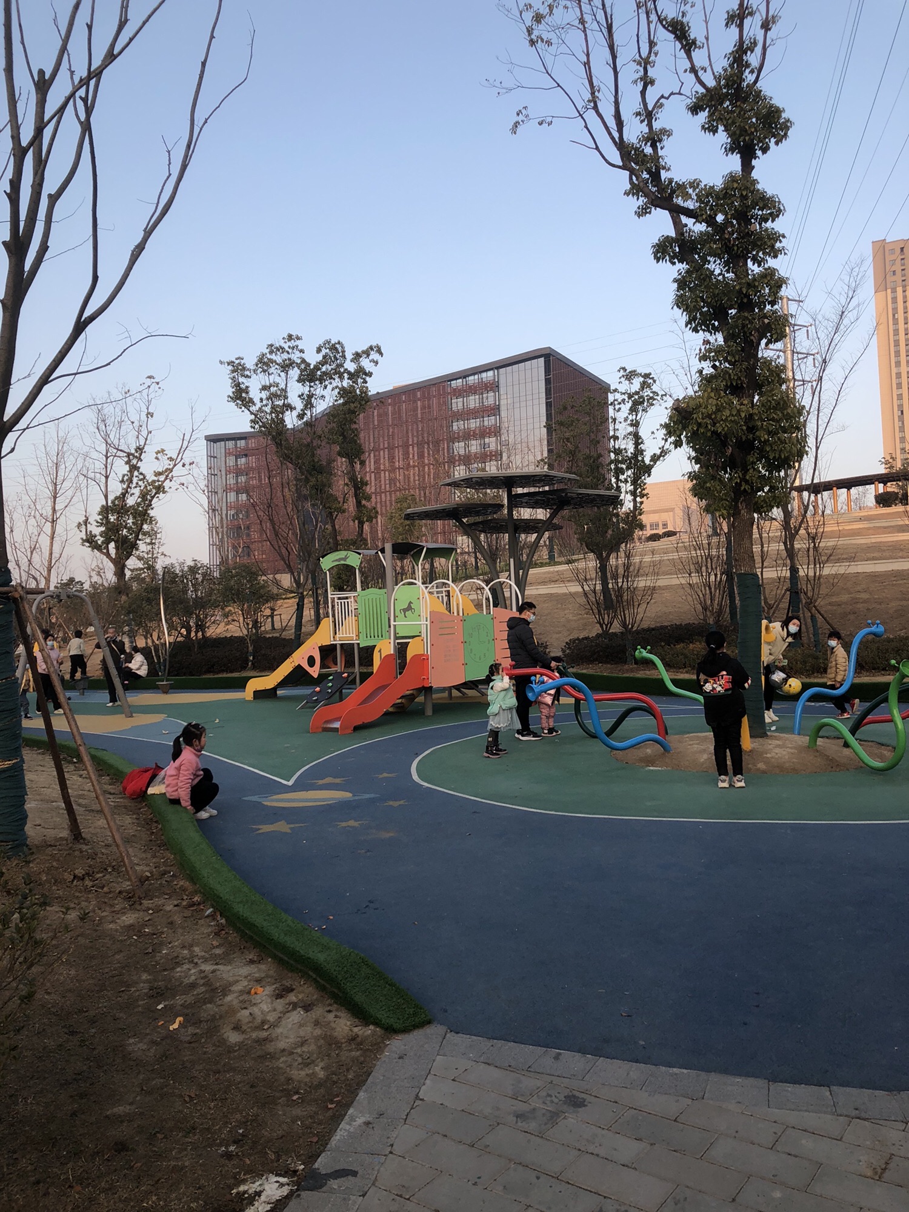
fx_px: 980
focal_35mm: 28
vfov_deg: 63.4
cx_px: 454
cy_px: 606
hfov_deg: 49.7
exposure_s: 1/292
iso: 20
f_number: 1.8
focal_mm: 3.99
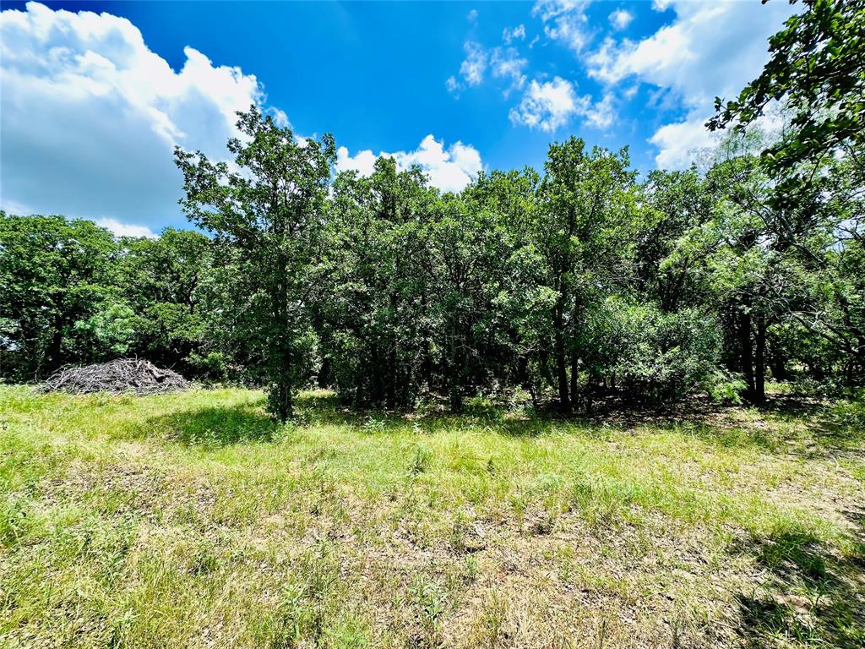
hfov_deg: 102.1
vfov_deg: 85.7
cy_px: 324
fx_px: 350
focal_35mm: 14
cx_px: 432
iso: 40
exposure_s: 1/447
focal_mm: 2.22
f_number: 2.2
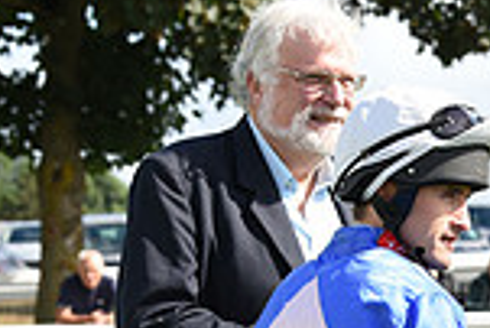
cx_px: 711
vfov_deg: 4.9
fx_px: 3774
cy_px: 576
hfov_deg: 7.3
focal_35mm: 277
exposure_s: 1/1600
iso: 500
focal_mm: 72
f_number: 5.6
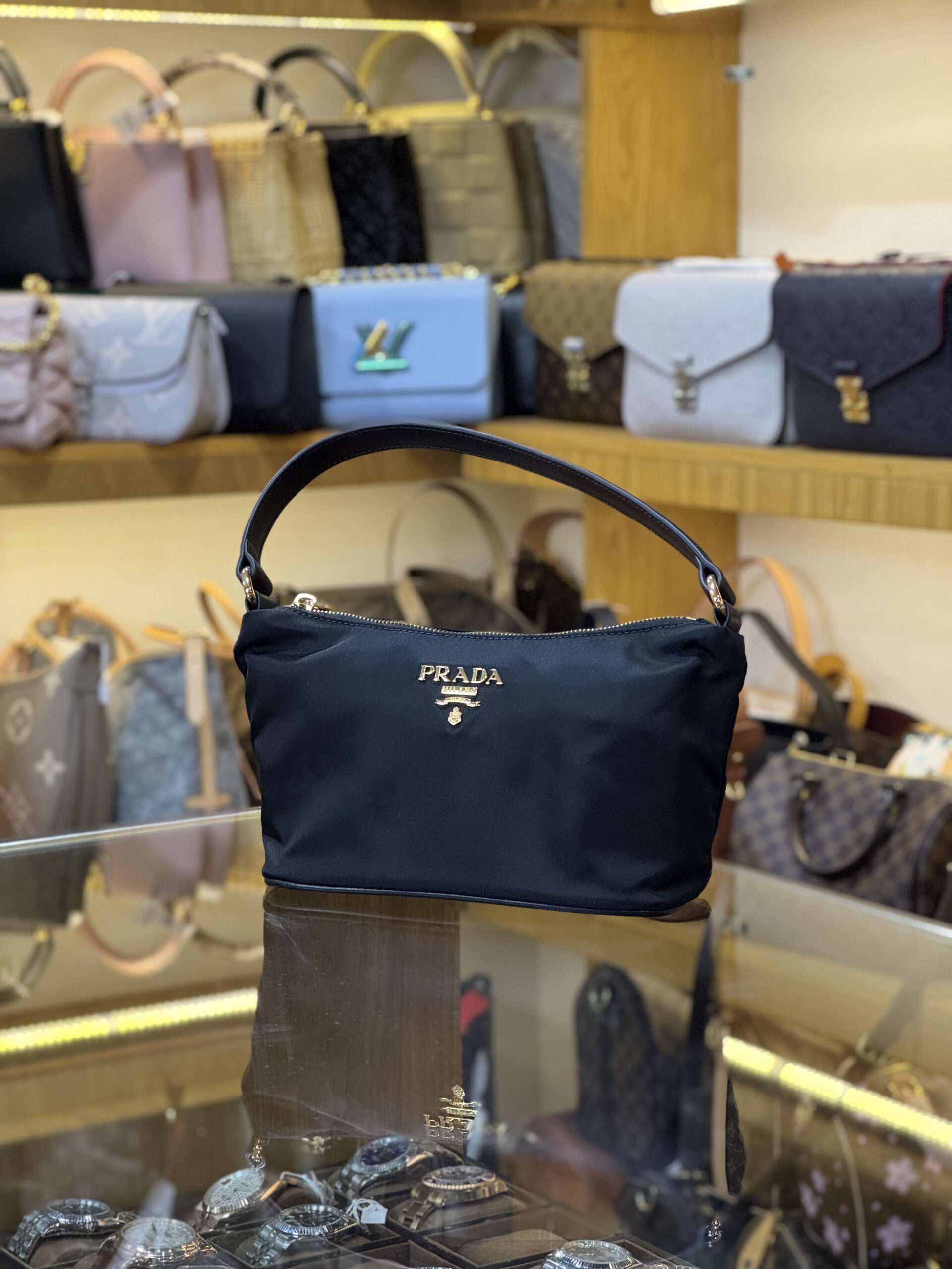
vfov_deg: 25.3
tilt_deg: -5.4
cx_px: 476
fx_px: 2824
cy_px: 634
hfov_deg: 19.1
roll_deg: -0.1
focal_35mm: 77
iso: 320
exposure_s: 1/100
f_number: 2.8
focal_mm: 9
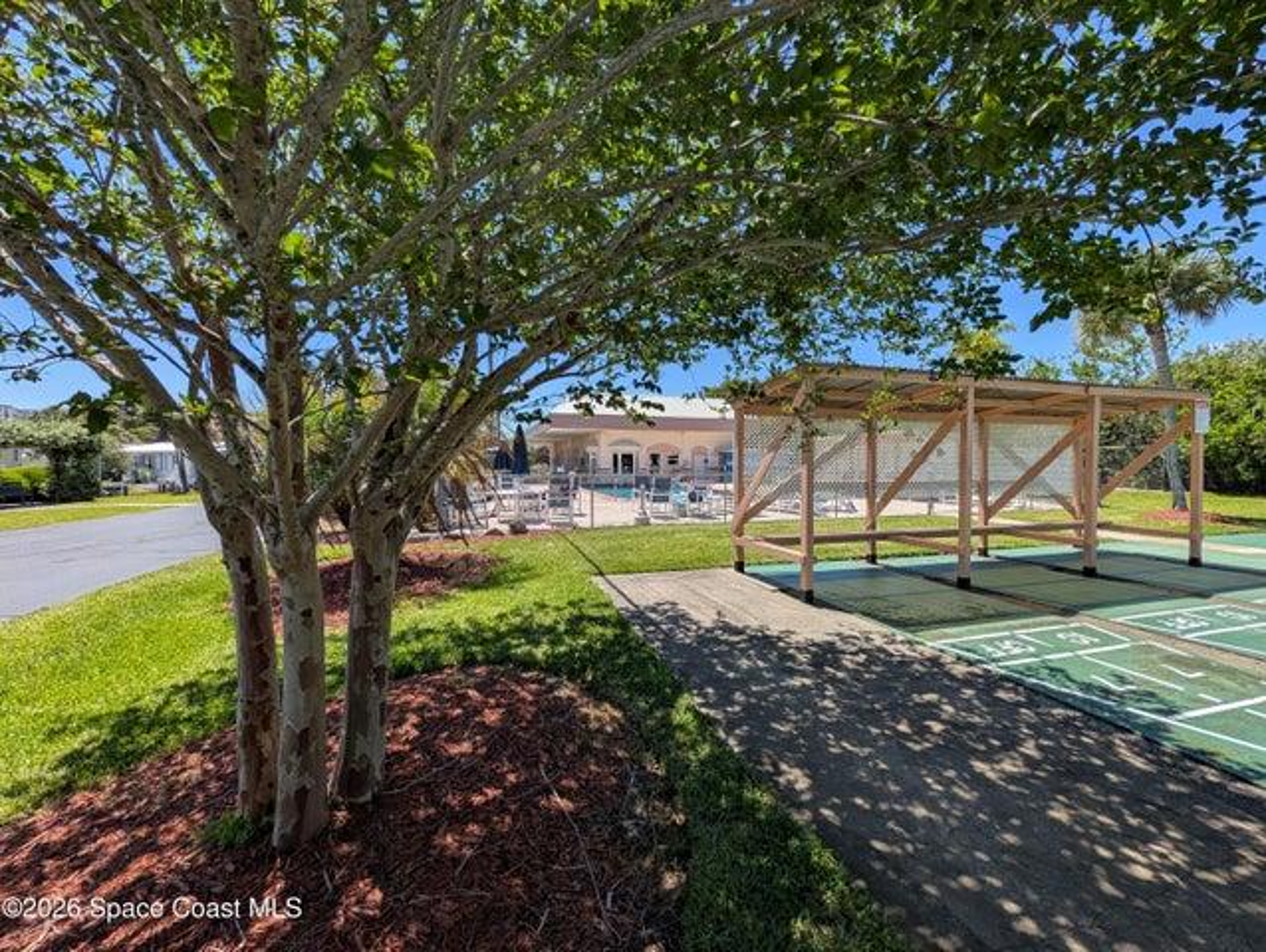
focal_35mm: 12
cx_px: 633
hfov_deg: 110.5
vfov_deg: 94.6
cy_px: 476
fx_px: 439
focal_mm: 2.02
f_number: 1.7
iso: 51
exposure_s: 1/2924
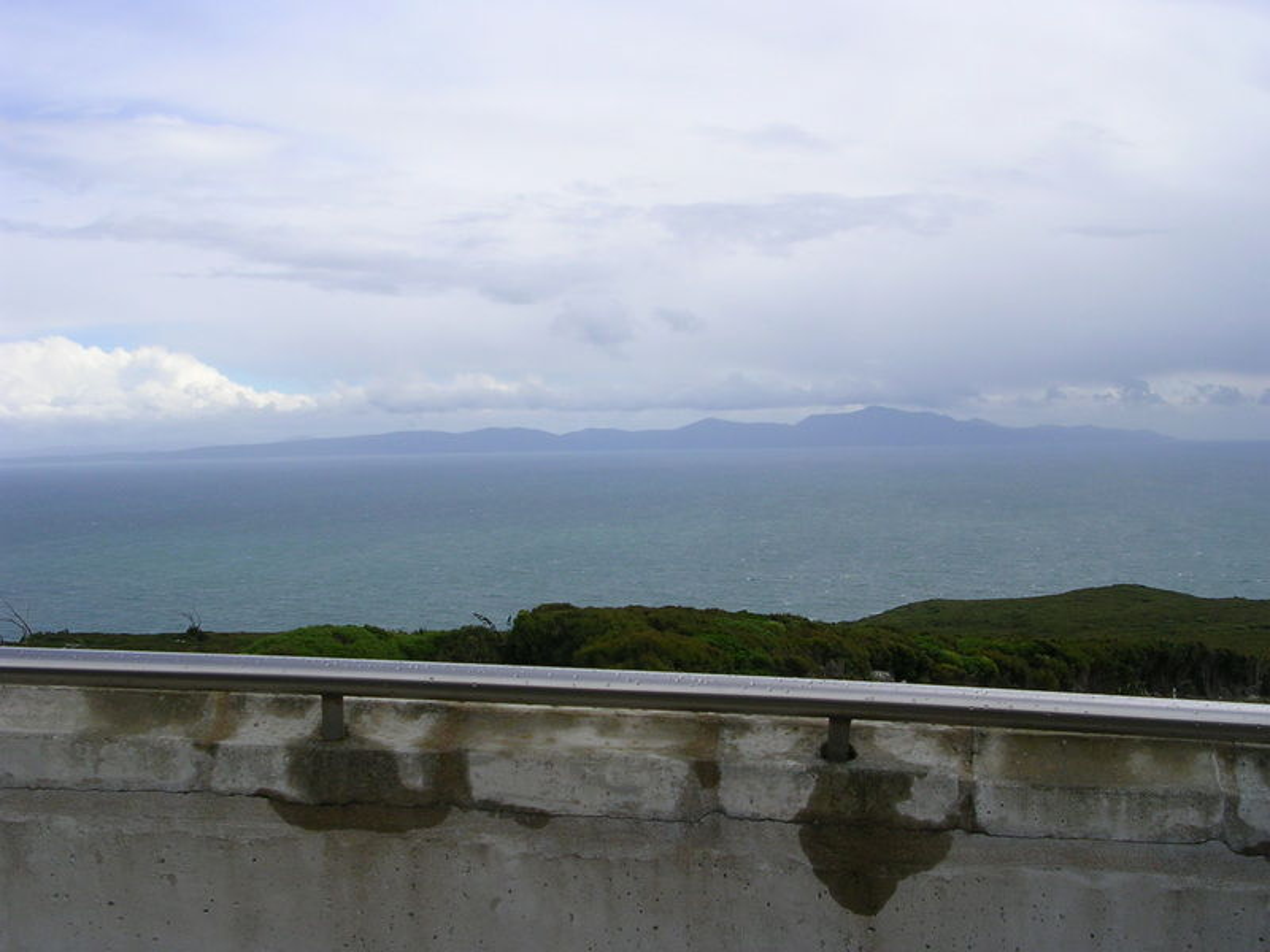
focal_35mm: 38
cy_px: 476
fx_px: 1394
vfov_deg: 37.7
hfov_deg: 49.0
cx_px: 635
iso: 50
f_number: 5.6
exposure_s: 1/376
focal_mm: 5.8
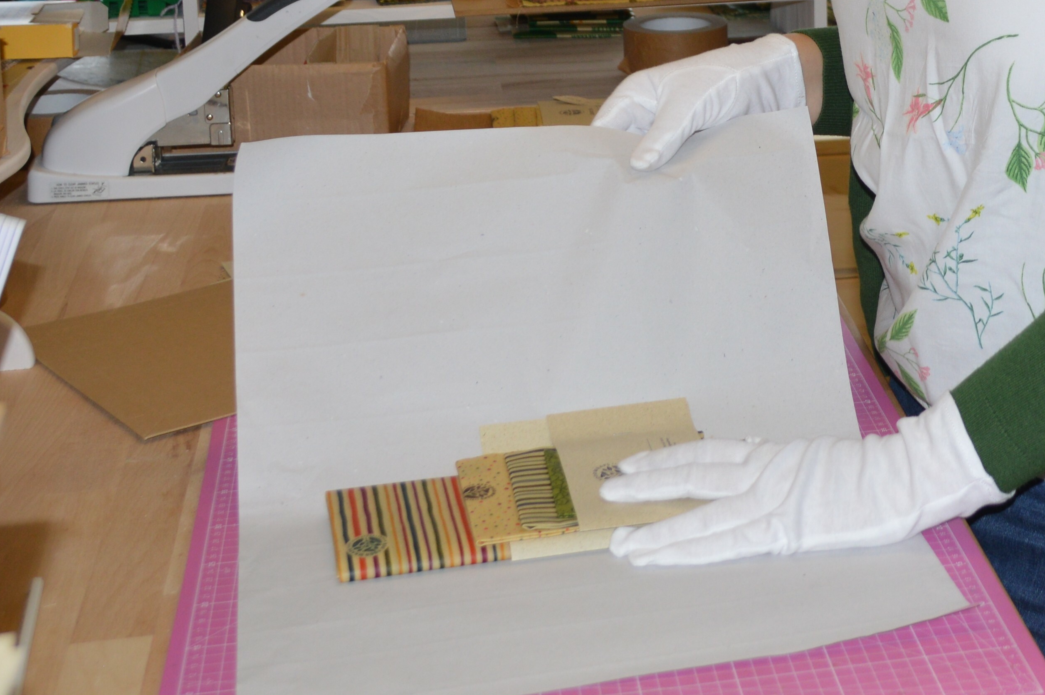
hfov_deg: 24.8
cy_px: -114
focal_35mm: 79
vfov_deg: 16.6
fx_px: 2291
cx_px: 988
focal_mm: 22
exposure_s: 1/125
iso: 200
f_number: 4
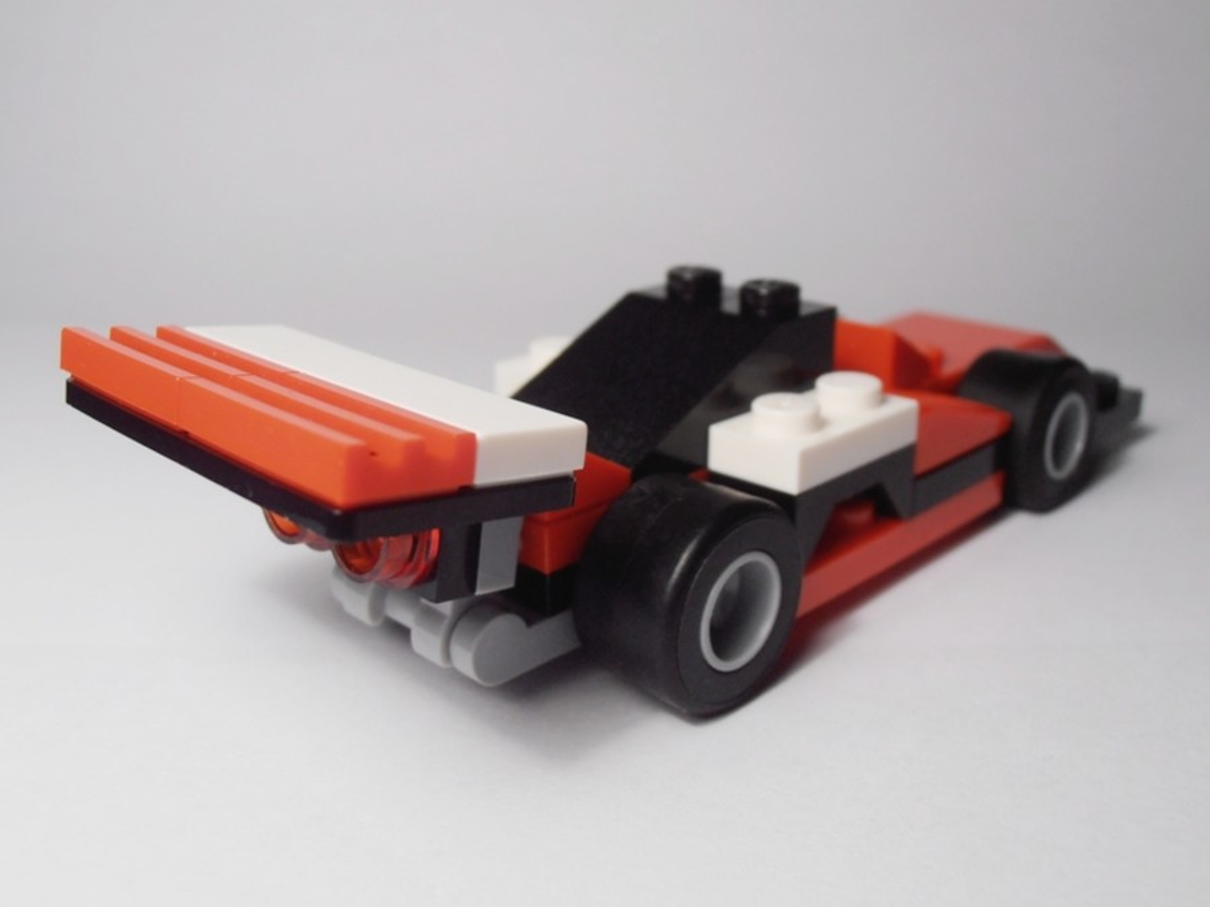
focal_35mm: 37
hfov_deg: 50.1
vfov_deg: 38.7
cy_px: 454
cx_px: 605
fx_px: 1293
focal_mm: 6.61
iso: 80
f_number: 3.9
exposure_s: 1/80
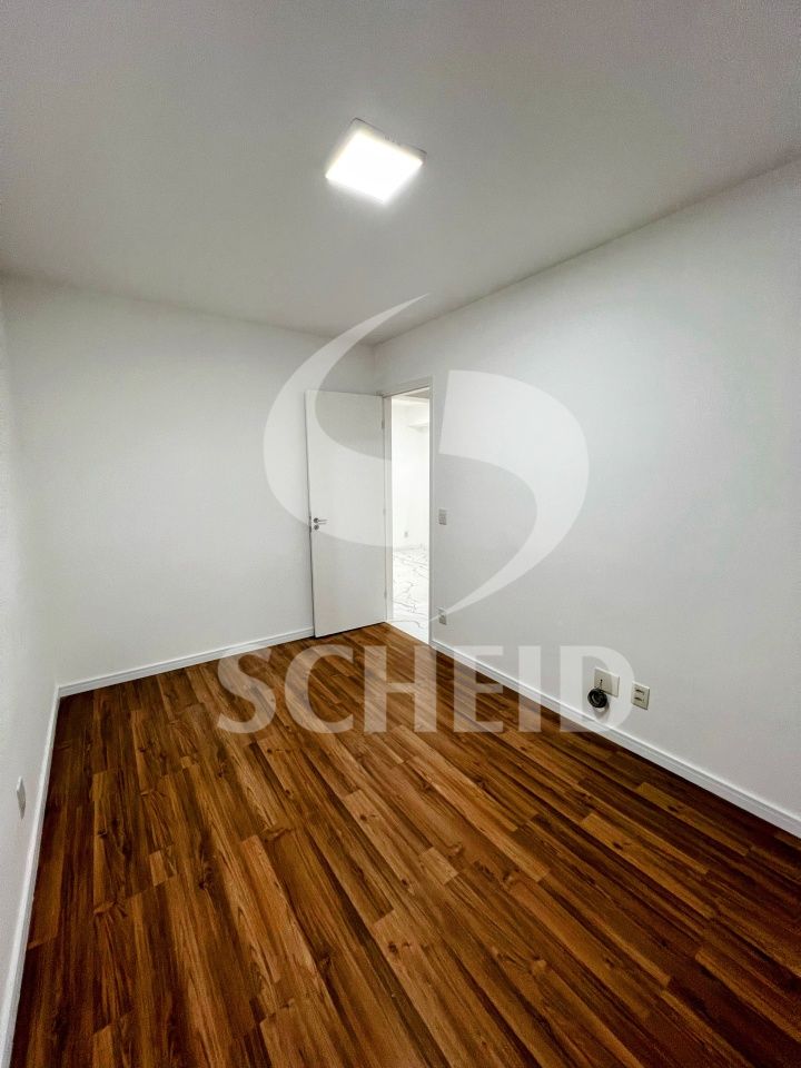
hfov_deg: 89.9
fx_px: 401
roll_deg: -0.1
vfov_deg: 106.2
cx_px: 400
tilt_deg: -9.3
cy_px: 534
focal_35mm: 13
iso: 200
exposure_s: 1/120
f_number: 1.8
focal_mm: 1.57
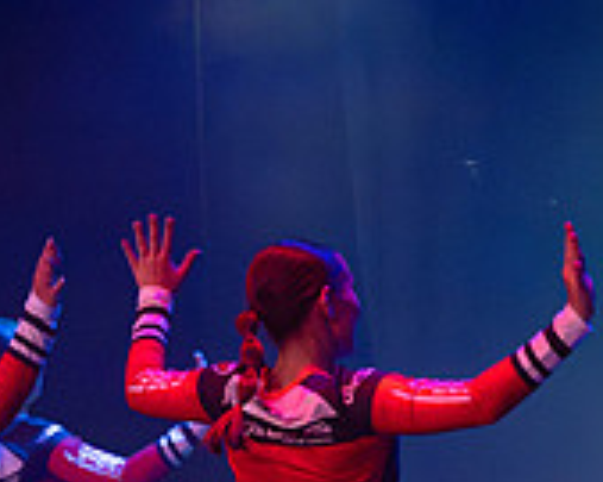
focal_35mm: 297
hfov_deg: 6.4
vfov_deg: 5.1
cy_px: 800
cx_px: -235
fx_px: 5297
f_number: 4
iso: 5000
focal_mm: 79
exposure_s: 1/500
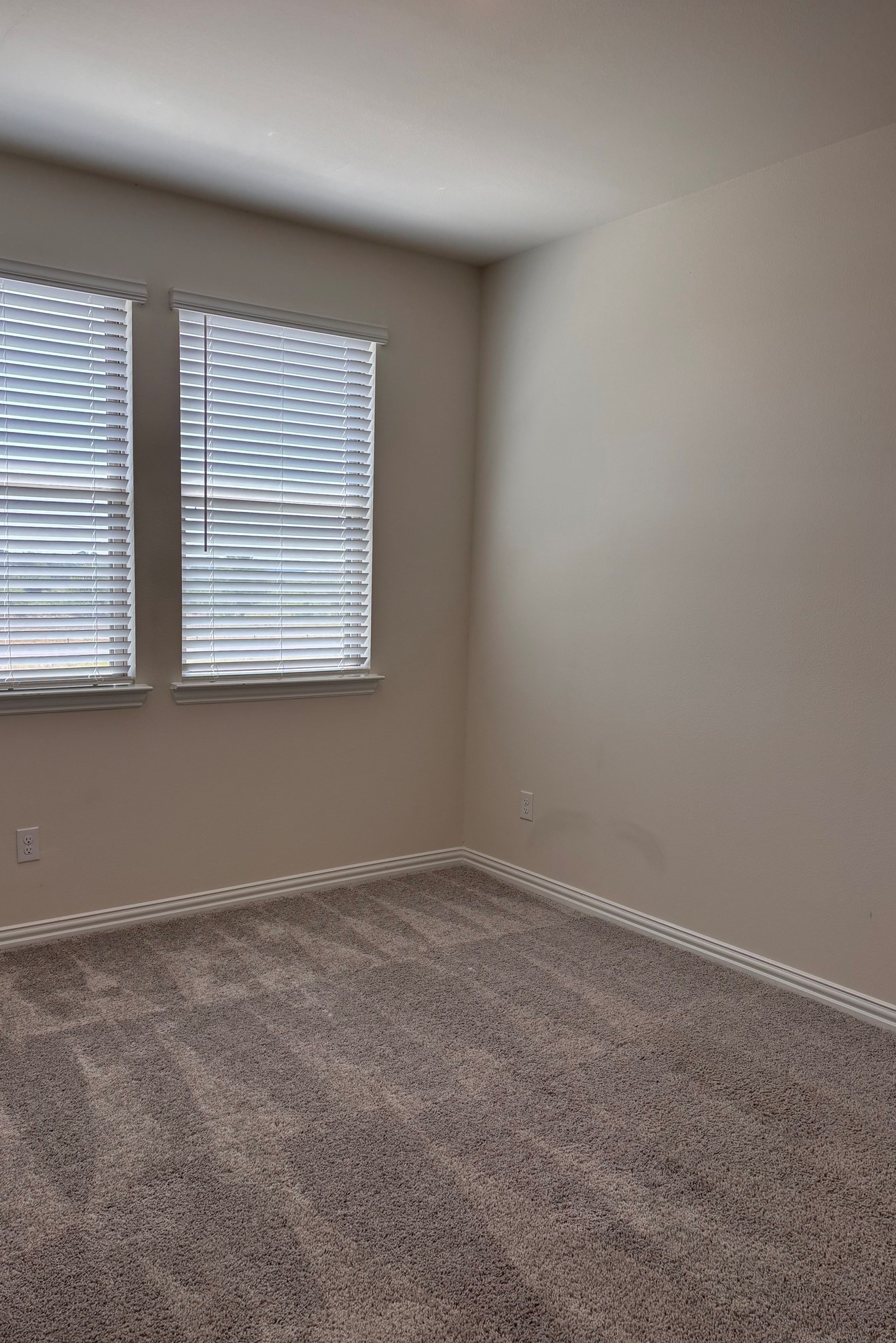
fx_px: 1045
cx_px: 403
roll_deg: -1.4
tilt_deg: -6.3
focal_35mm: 28
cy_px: 686
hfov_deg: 46.3
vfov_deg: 65.5
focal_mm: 5.96
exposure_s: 1/305
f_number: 1.6
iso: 50
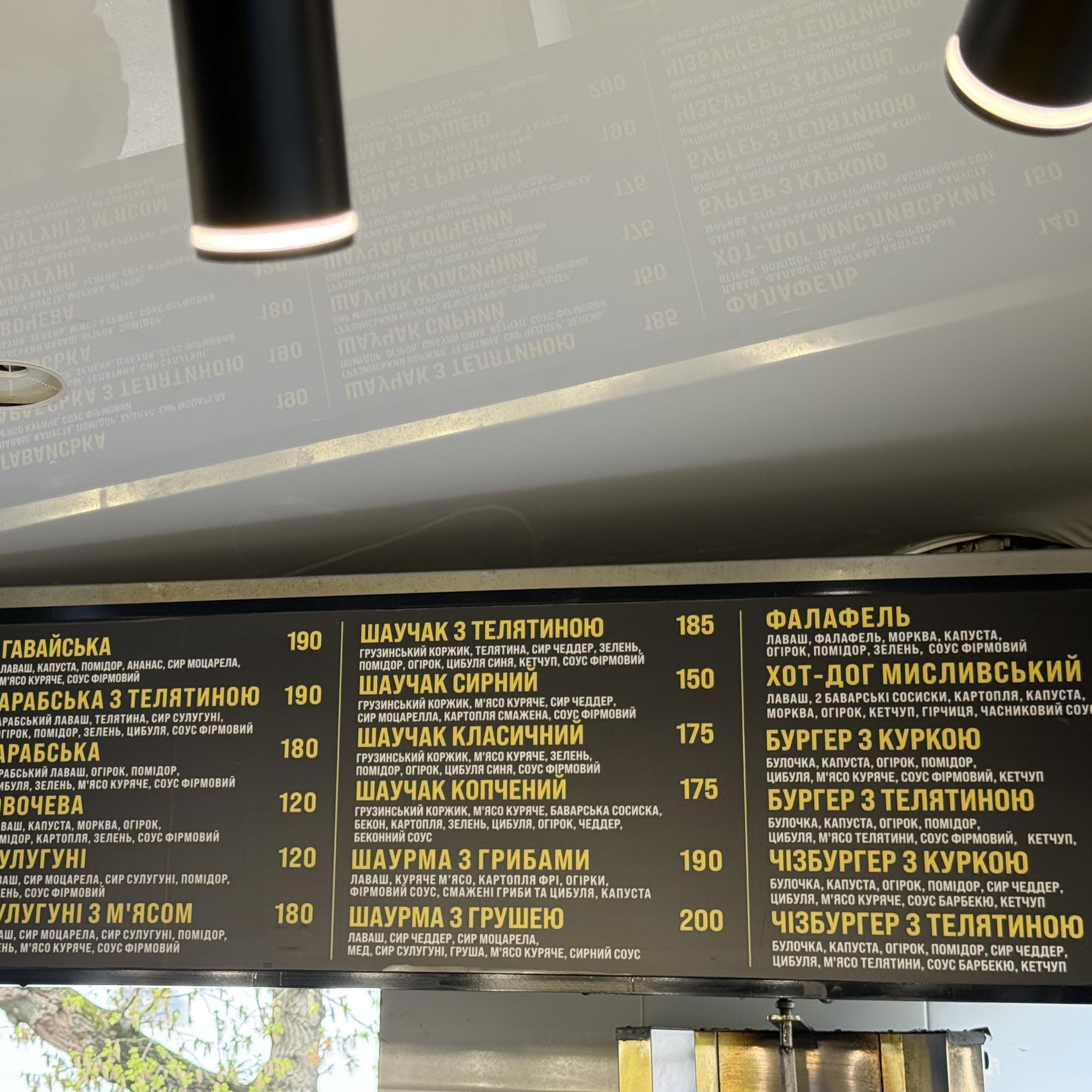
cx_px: 369
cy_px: 545
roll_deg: -1.9
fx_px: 2034
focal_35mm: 57
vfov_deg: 30.0
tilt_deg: +16.1
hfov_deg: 29.8
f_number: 1.78
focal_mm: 6.76
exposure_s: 1/173
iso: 125
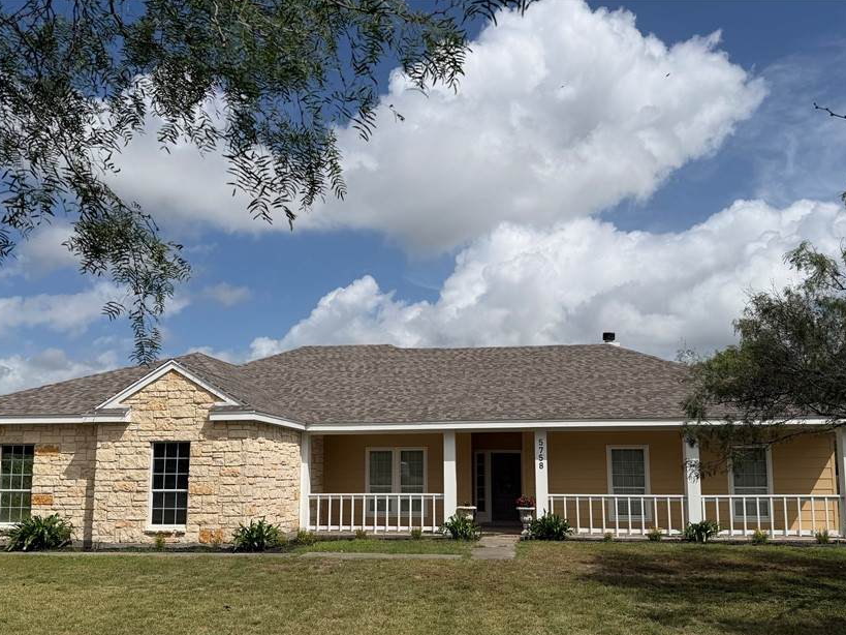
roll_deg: +0.1
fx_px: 733
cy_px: 394
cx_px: 421
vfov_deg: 46.4
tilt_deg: +6.3
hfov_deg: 60.0
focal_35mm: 30
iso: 80
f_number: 1.78
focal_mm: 6.76
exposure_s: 1/11905
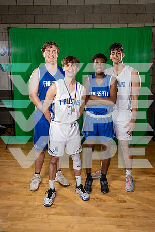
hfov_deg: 38.9
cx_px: 78
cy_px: 116
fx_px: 220
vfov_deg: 55.8
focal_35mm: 34
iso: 250
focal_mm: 34
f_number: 8
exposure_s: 1/250
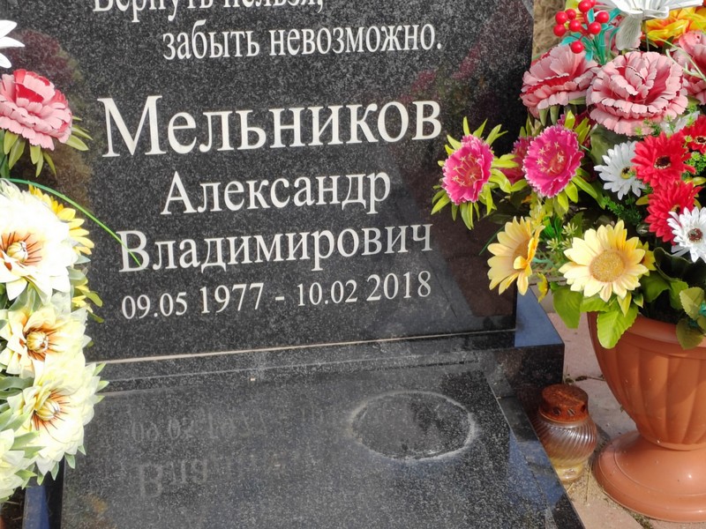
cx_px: 353
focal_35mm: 68
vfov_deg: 21.6
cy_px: 264
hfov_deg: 28.6
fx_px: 1387
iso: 100
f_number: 1.9
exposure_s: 1/940
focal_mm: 5.52
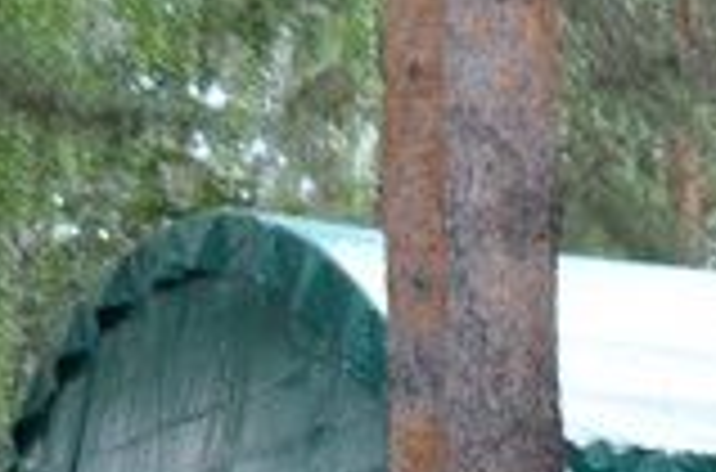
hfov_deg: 8.7
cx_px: 1324
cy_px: 926
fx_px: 4501
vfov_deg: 5.9
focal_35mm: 227
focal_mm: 30
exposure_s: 1/125
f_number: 5.6
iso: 360
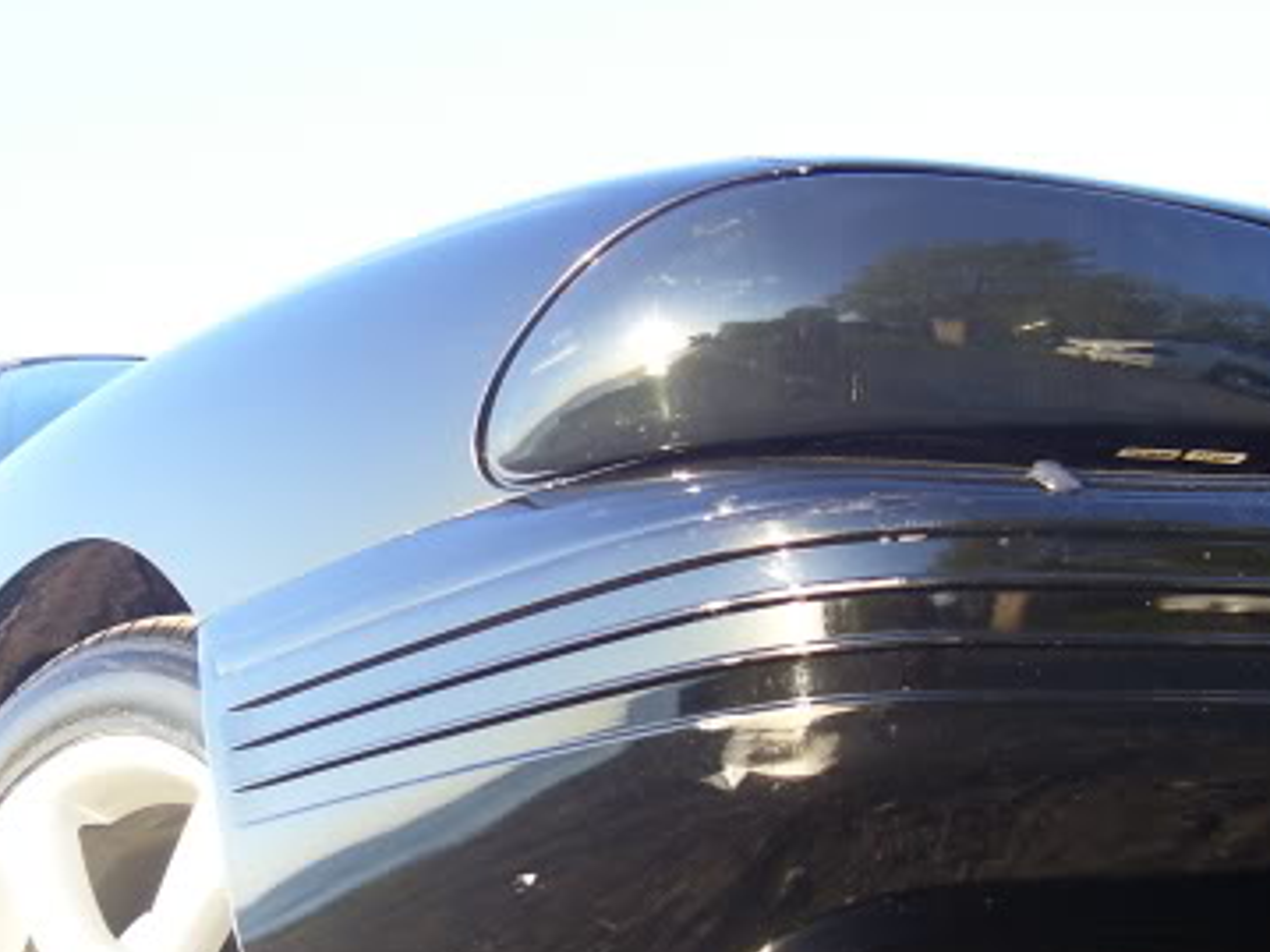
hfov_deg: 31.3
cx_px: 368
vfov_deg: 24.0
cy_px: 526
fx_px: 2237
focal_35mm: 61
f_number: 2.7
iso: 80
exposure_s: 1/125
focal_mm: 5.6
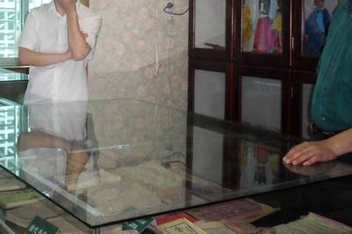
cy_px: 41
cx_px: 130
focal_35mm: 56
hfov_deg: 35.4
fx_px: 547
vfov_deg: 23.7
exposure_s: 1/45
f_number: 3.9
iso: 400
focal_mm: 6.3
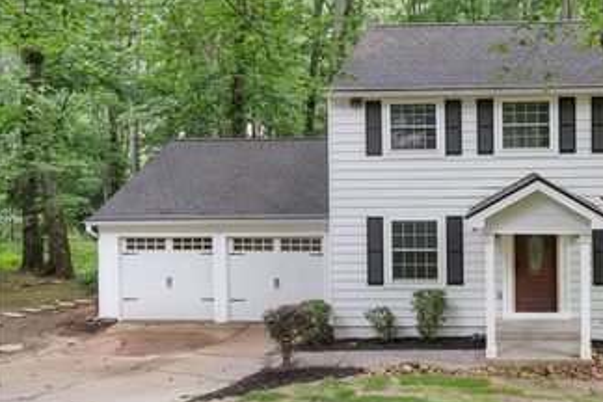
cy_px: 176
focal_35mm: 38
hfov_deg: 48.6
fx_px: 635
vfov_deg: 35.1
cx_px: 462
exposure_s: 1/125
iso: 320
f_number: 8
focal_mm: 16.4
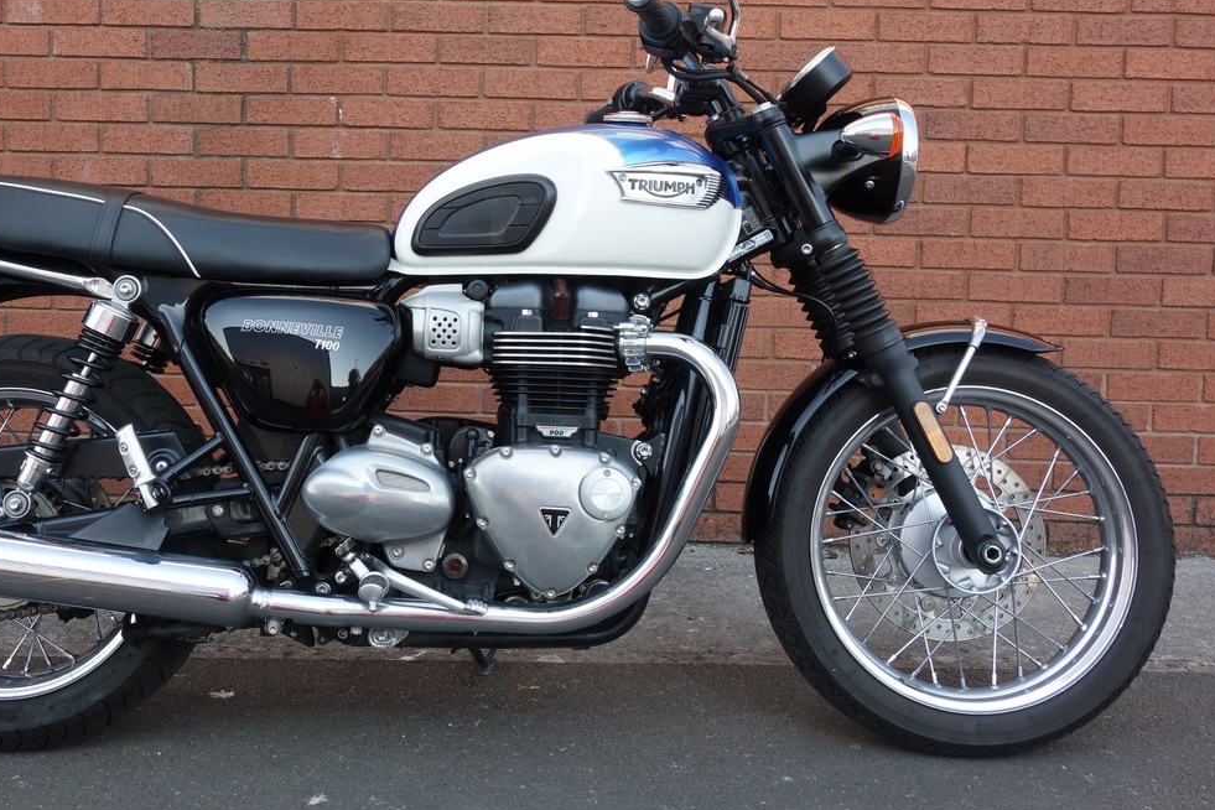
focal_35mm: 37
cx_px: 448
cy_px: 320
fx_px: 1249
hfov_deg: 51.3
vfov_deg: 35.8
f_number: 5
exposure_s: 1/100
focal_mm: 10.4
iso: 125
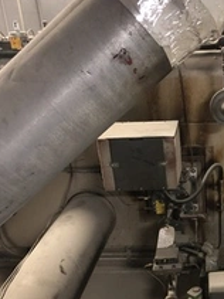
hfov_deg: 26.6
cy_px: 248
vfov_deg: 34.8
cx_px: 201
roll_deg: +3.1
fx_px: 458
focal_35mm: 53
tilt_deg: -27.9
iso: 80
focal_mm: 4
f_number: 1.8
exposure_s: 1/15
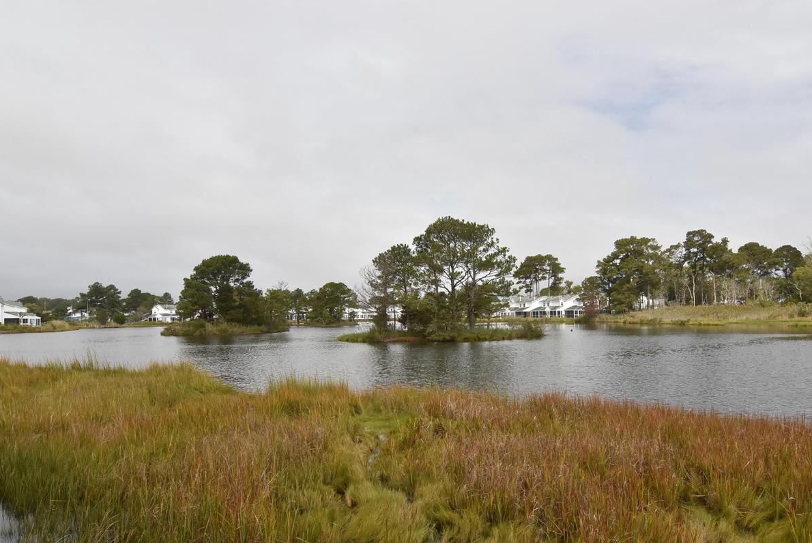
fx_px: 533
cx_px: 457
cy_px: 302
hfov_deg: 74.3
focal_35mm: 24
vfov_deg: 53.8
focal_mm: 13
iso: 800
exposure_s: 1/1000
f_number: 16
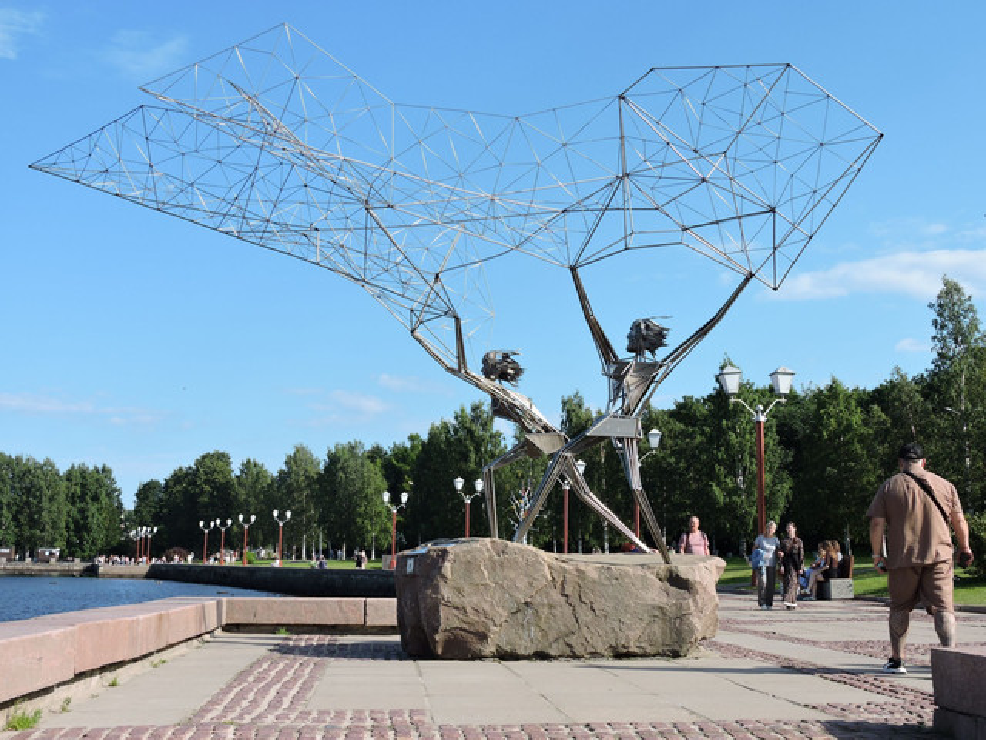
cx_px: 493
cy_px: 370
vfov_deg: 32.2
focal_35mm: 45
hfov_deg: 42.1
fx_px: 1282
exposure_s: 1/800
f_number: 4
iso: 100
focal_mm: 8.1
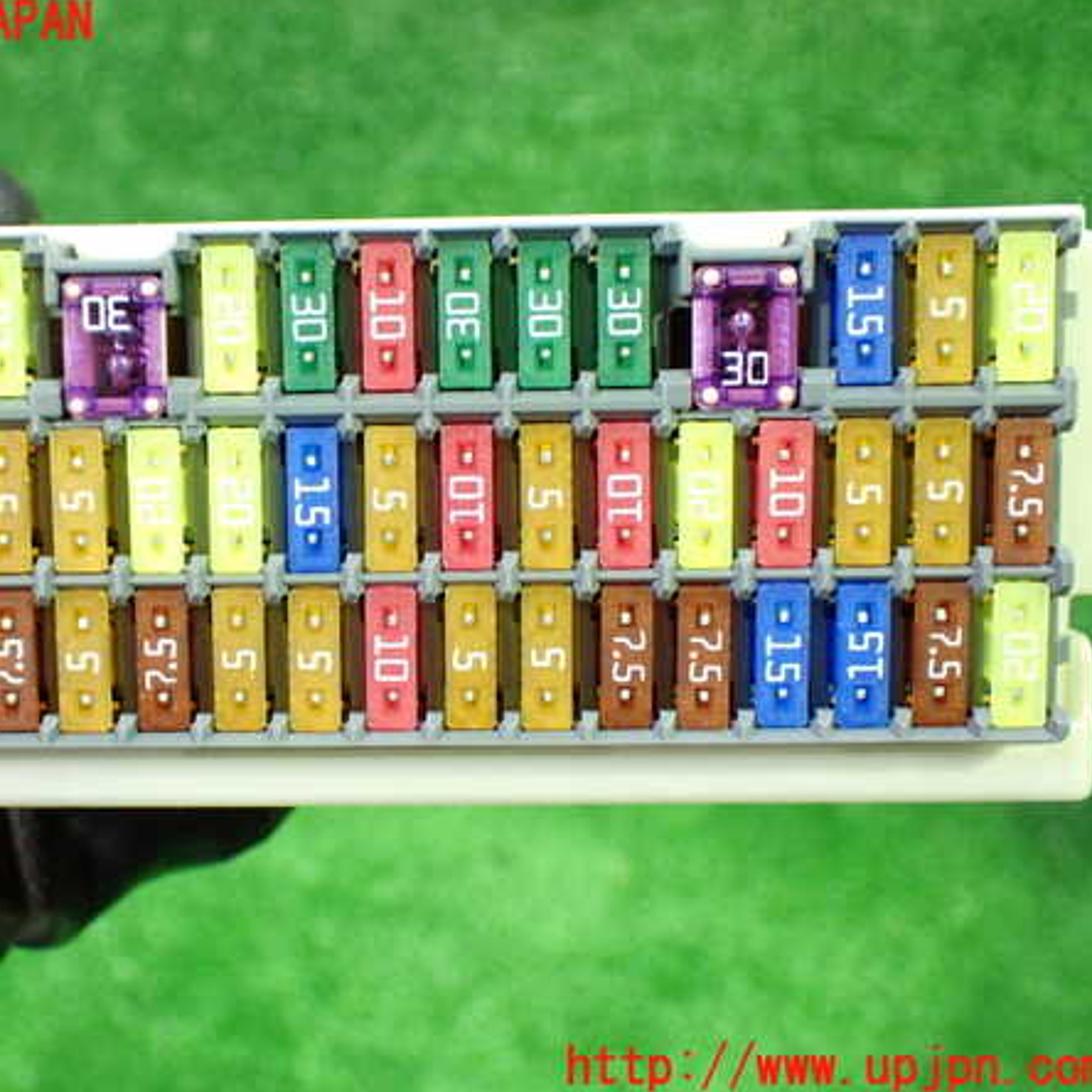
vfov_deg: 39.2
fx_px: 1535
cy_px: 546
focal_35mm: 43
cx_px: 384
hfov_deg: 38.8
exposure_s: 1/40
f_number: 2.5
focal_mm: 6.37
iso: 1000
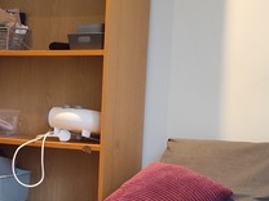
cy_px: 249
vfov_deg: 12.7
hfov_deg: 17.1
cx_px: 16
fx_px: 878
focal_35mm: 113
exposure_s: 1/50
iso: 1250
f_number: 1.65
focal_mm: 6.19
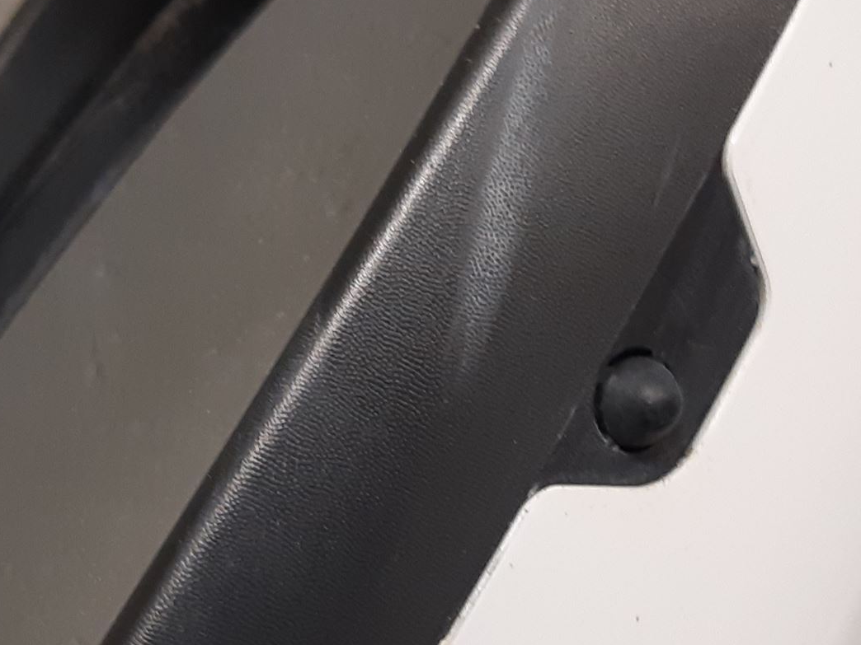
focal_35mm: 51
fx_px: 1269
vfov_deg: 28.5
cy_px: 396
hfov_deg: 37.4
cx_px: 360
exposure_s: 1/50
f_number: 1.7
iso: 125
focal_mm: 3.93
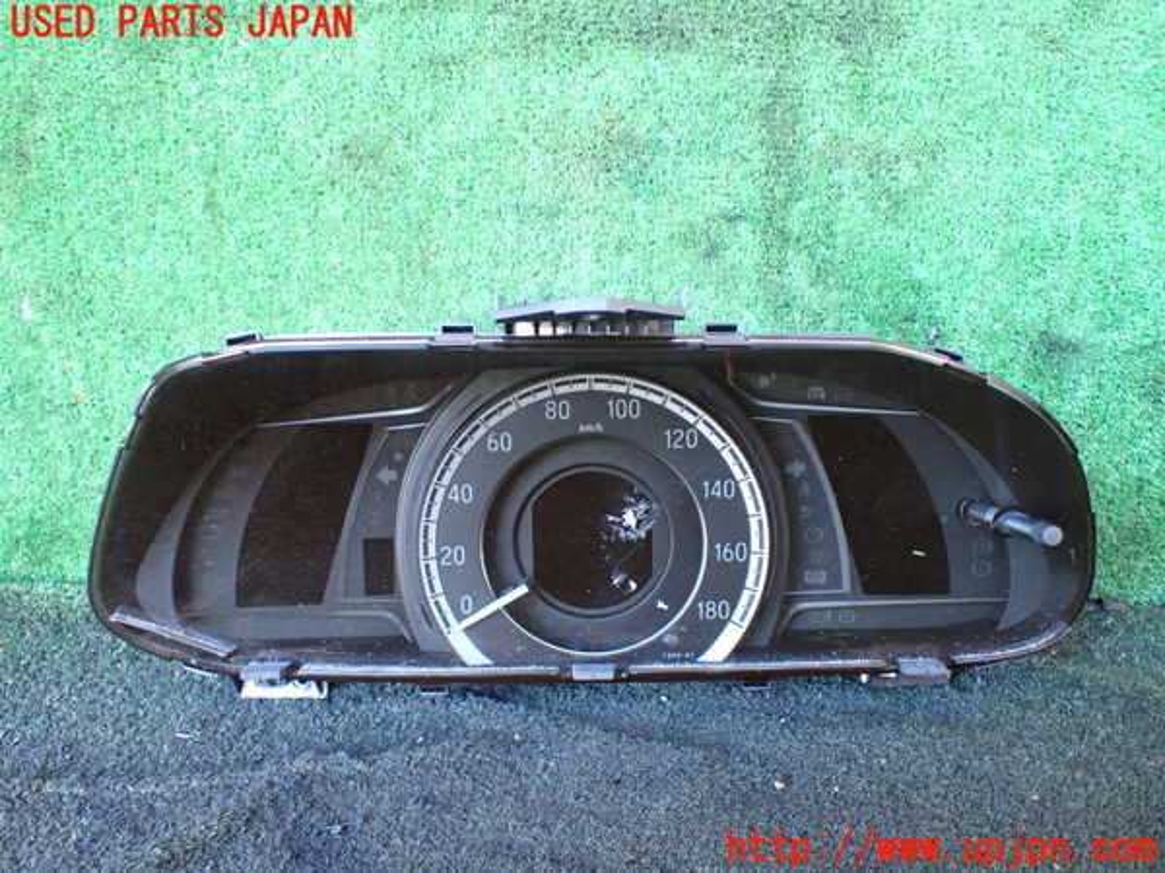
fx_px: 1010
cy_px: 436
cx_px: 582
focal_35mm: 30
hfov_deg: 60.0
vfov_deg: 46.8
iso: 800
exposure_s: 1/40
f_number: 2.3
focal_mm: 5.4
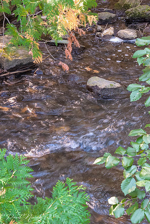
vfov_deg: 18.2
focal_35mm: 112
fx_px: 703
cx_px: 75
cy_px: 112
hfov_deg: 12.2
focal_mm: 75
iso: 3200
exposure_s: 1/15
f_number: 16
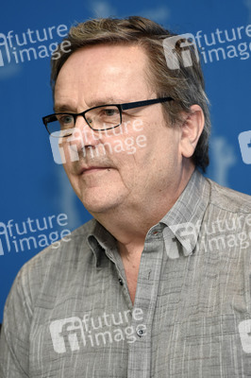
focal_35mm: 300
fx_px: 3143
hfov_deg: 4.6
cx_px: 126
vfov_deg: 6.9
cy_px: 189
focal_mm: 200
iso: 800
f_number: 3.5
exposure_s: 1/320
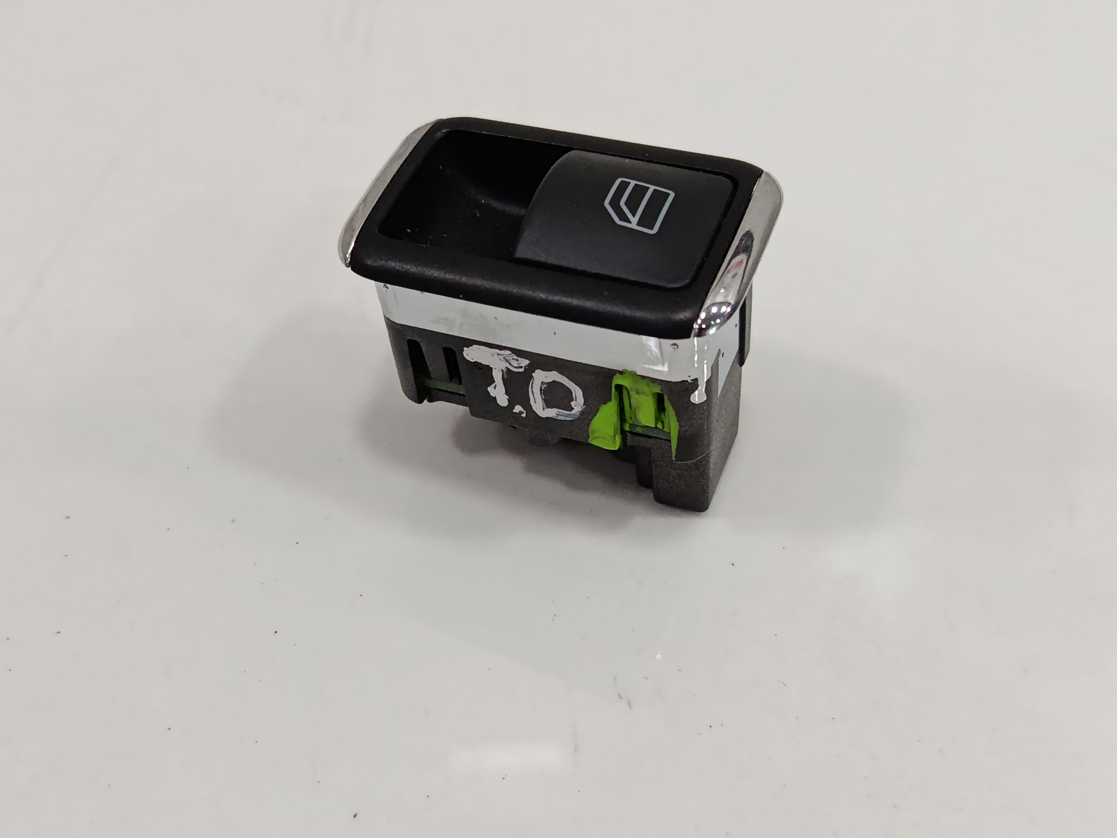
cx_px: 558
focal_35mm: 43
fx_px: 1388
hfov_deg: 43.9
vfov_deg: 33.6
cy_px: 419
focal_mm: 5.24
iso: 884
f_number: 1.7
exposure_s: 1/100
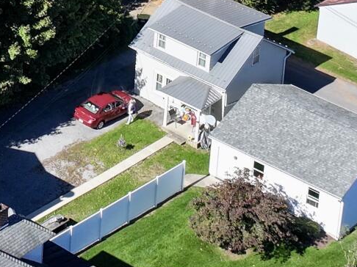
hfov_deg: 13.0
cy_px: -135
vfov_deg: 9.7
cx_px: -88
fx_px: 1526
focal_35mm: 148
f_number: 2.8
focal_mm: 12.29
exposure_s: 1/2000
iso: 140
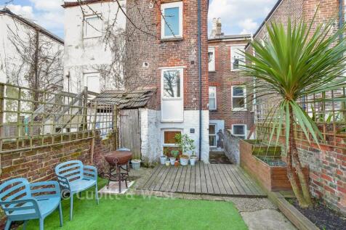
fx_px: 144
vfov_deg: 77.3
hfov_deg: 100.4
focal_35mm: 15
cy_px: 115
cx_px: 173
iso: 400
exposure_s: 1/15
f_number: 8
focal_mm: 10
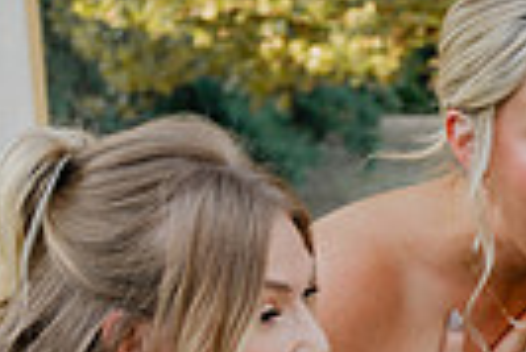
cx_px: 1048
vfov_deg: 8.2
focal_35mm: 166
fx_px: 2428
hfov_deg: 11.2
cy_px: 429
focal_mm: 38
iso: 400
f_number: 4.5
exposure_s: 1/250
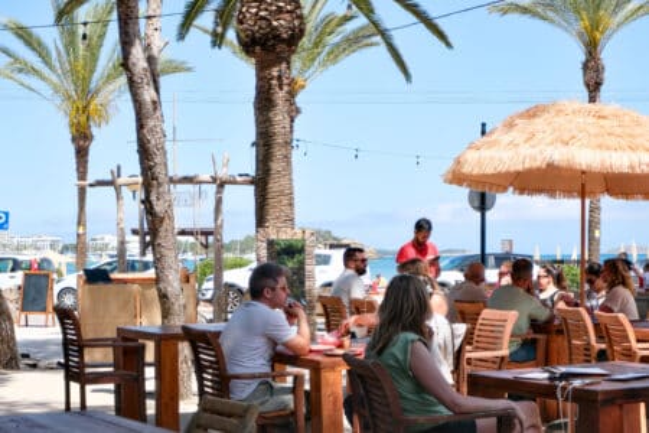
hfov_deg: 29.7
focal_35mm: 68
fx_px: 1226
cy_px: 216
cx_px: 324
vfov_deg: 20.0
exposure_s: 1/640
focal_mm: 45
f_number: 5.6
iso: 320
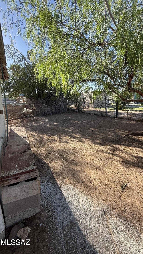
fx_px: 108
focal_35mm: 16
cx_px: 76
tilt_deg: -11.2
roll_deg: +3.8
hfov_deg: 67.0
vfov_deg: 99.3
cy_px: 121
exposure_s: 1/424
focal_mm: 2.22
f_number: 2.2
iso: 50
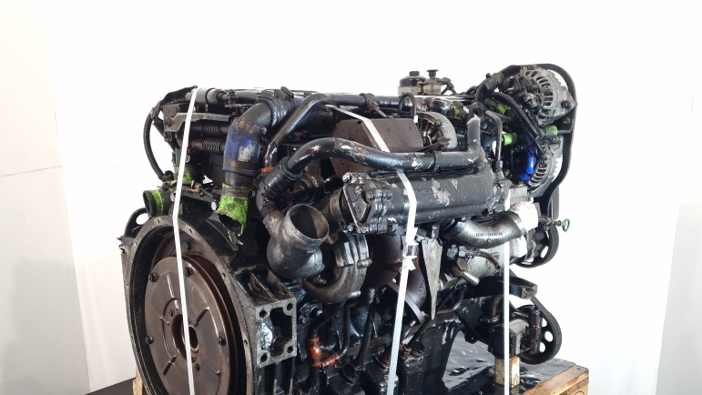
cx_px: 351
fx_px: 484
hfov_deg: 71.9
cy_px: 268
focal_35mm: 26
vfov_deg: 43.7
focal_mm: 6.4
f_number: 1.8
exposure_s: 1/50
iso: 160
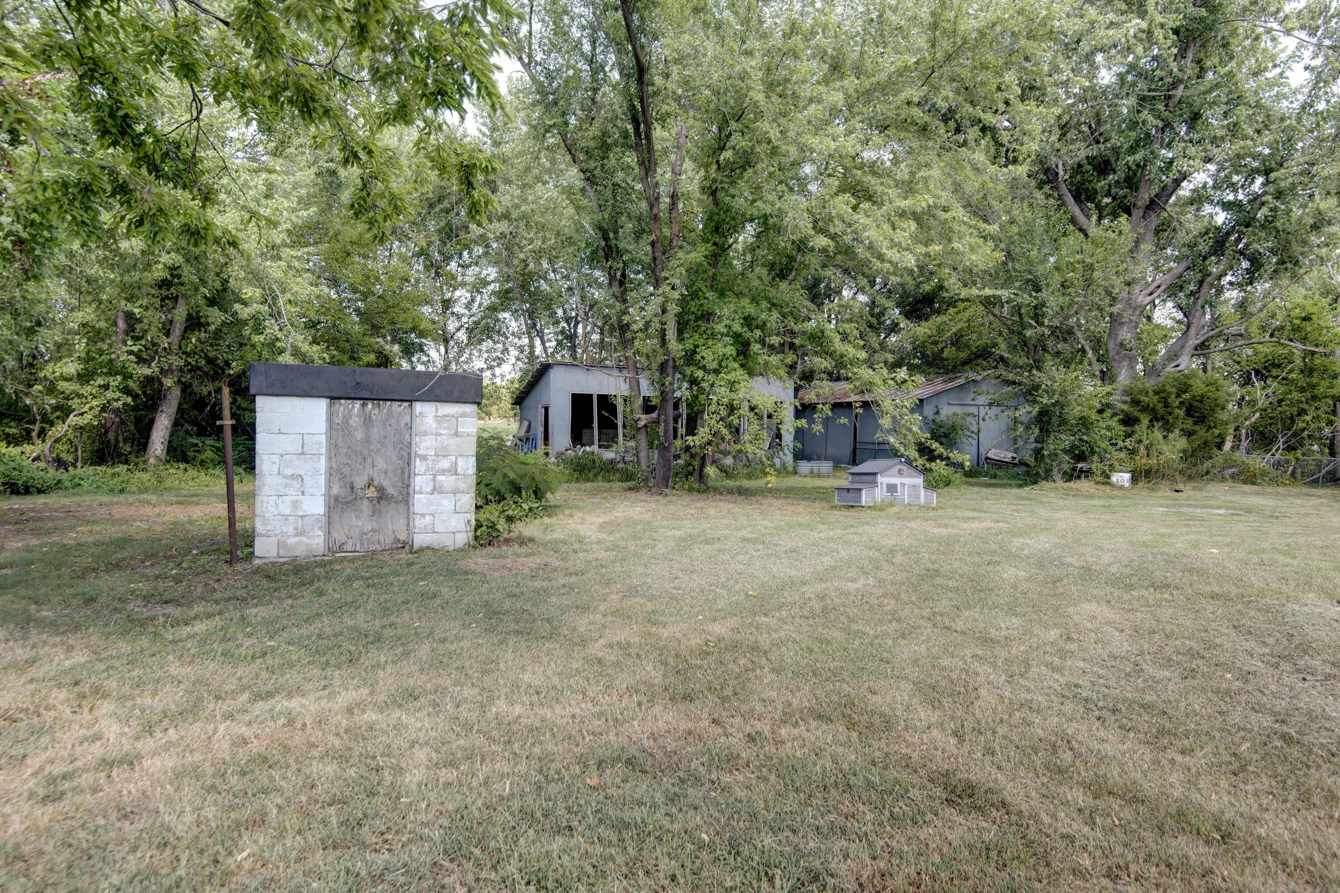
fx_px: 744
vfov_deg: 61.9
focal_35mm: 20
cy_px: 446
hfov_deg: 84.0
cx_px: 670
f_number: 6.7
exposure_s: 1/45
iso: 100
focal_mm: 20
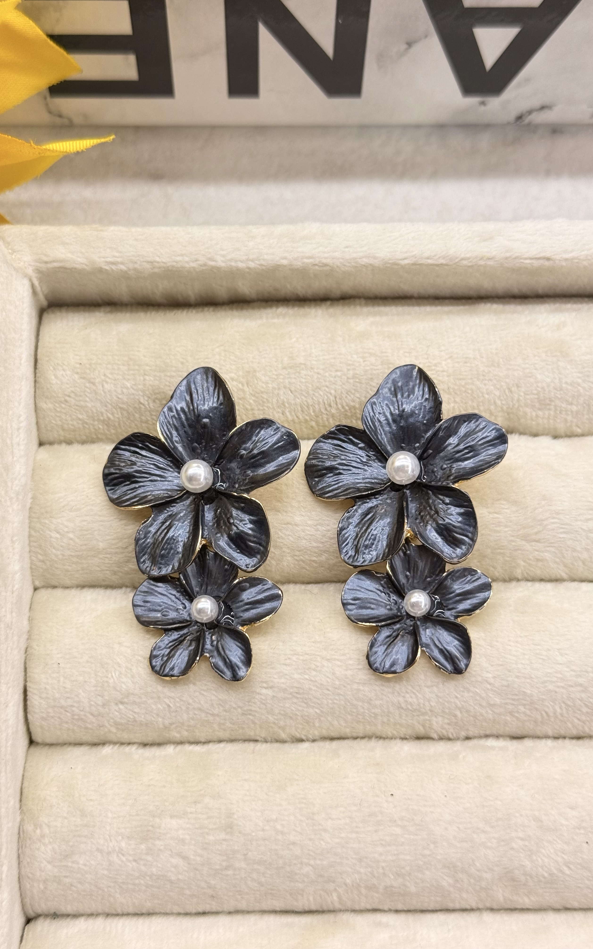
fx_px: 1319
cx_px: 281
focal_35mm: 51
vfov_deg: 39.6
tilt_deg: -74.8
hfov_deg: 25.3
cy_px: 474
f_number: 1.78
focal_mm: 6.76
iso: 50
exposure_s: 1/100
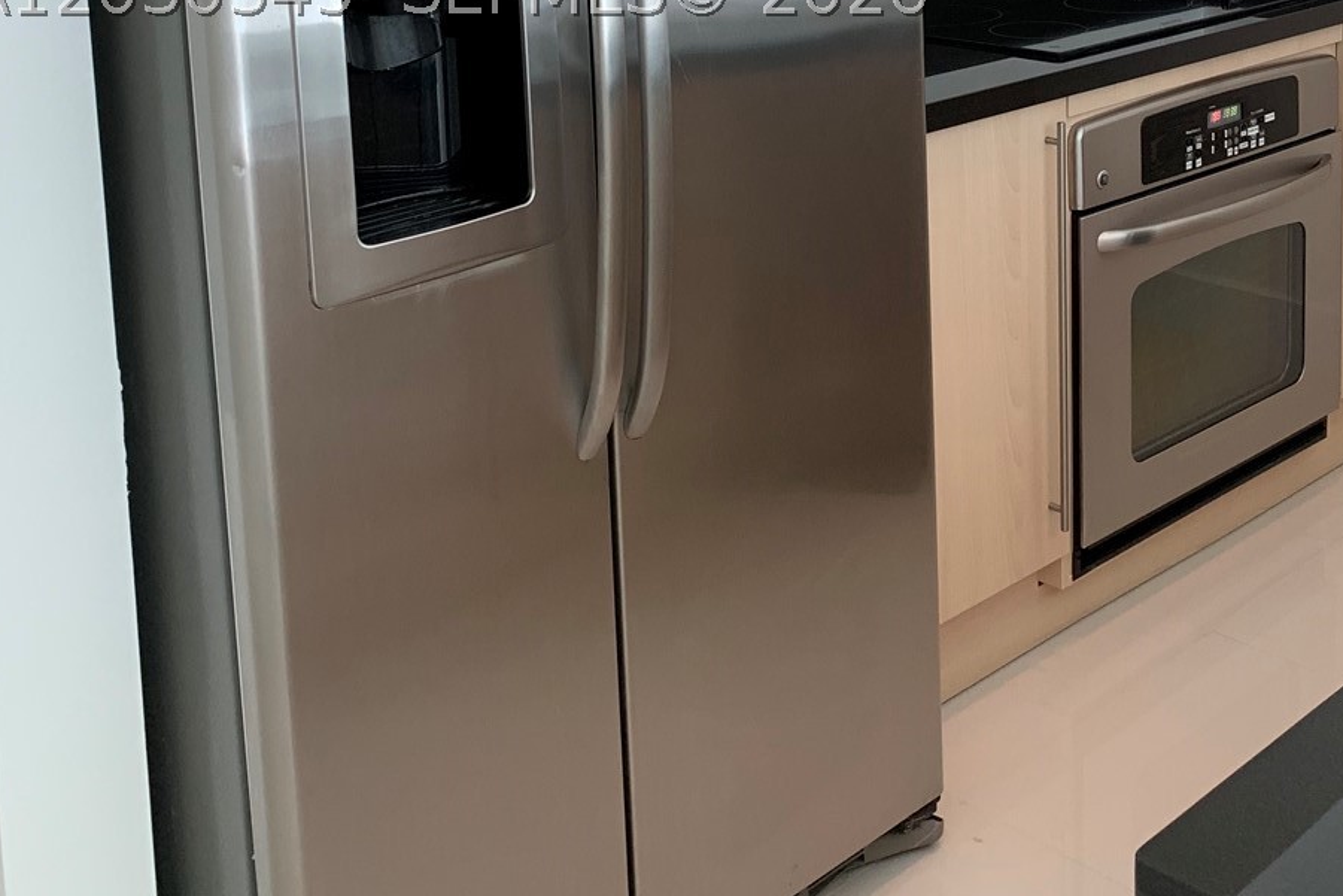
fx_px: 1791
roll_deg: +0.2
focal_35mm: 48
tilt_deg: -8.2
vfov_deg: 26.5
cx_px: 841
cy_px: -10
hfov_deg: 40.8
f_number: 1.8
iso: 80
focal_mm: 4.25
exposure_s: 1/120
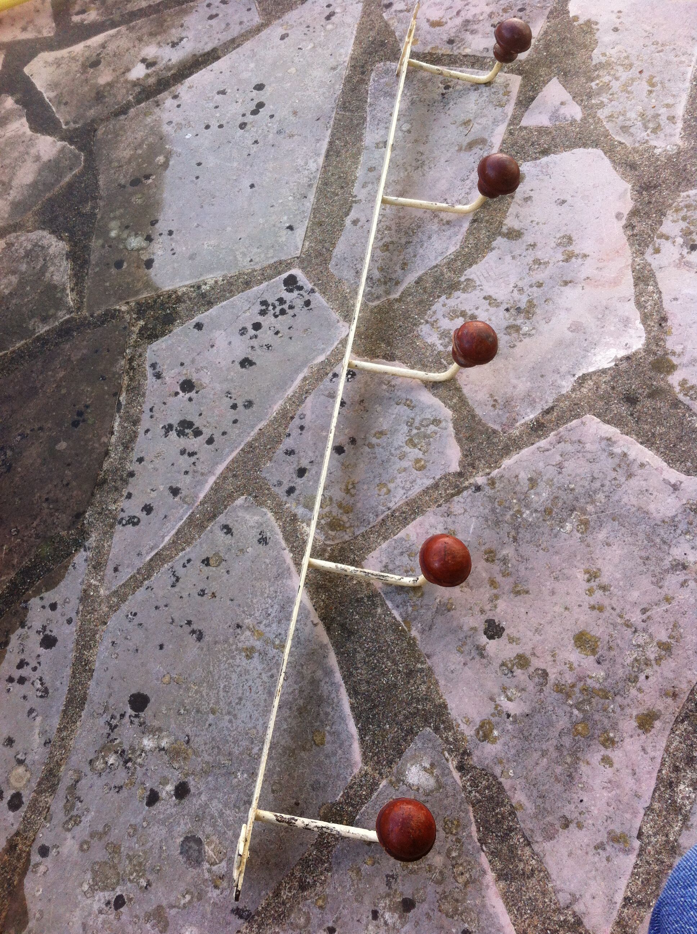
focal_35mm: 35
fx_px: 942
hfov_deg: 40.6
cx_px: 348
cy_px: 467
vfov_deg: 52.7
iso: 80
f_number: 2.8
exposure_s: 1/285
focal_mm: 3.85
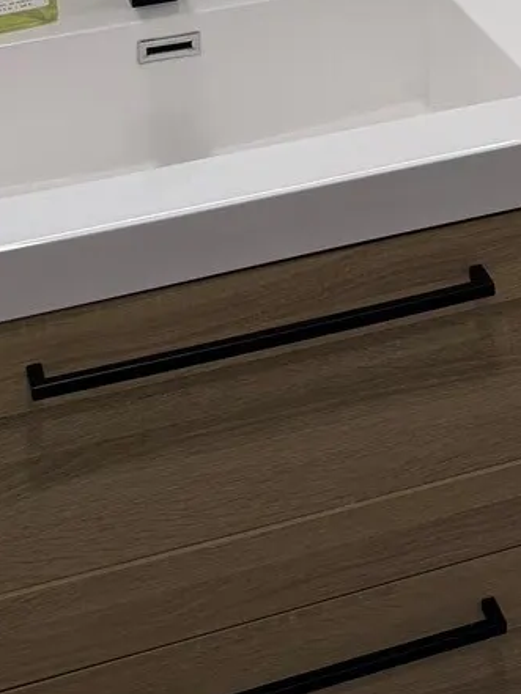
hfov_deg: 16.5
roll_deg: +1.4
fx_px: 1745
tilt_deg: -8.5
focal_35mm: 87
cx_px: 559
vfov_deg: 19.5
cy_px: -353
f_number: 1.78
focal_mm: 6.76
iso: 100
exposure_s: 1/256
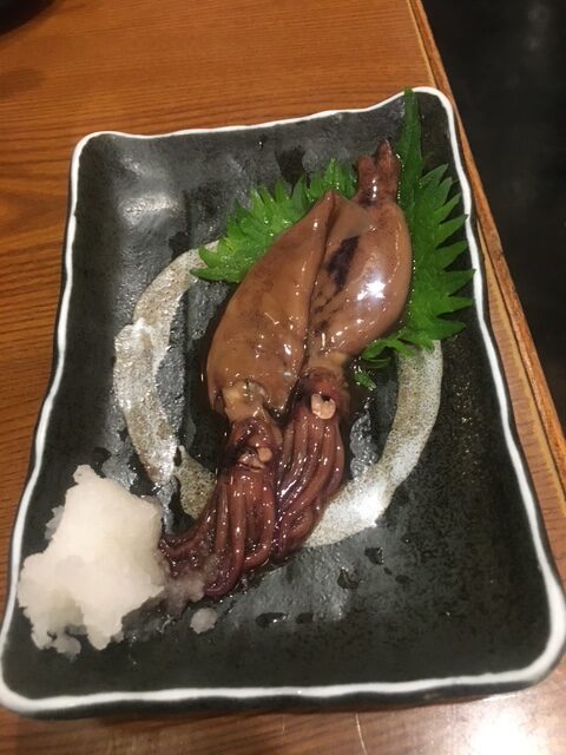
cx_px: 283
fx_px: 632
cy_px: 378
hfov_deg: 48.2
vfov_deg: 61.7
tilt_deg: -58.4
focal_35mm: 29
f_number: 2.2
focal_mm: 4.15
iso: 200
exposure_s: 1/15
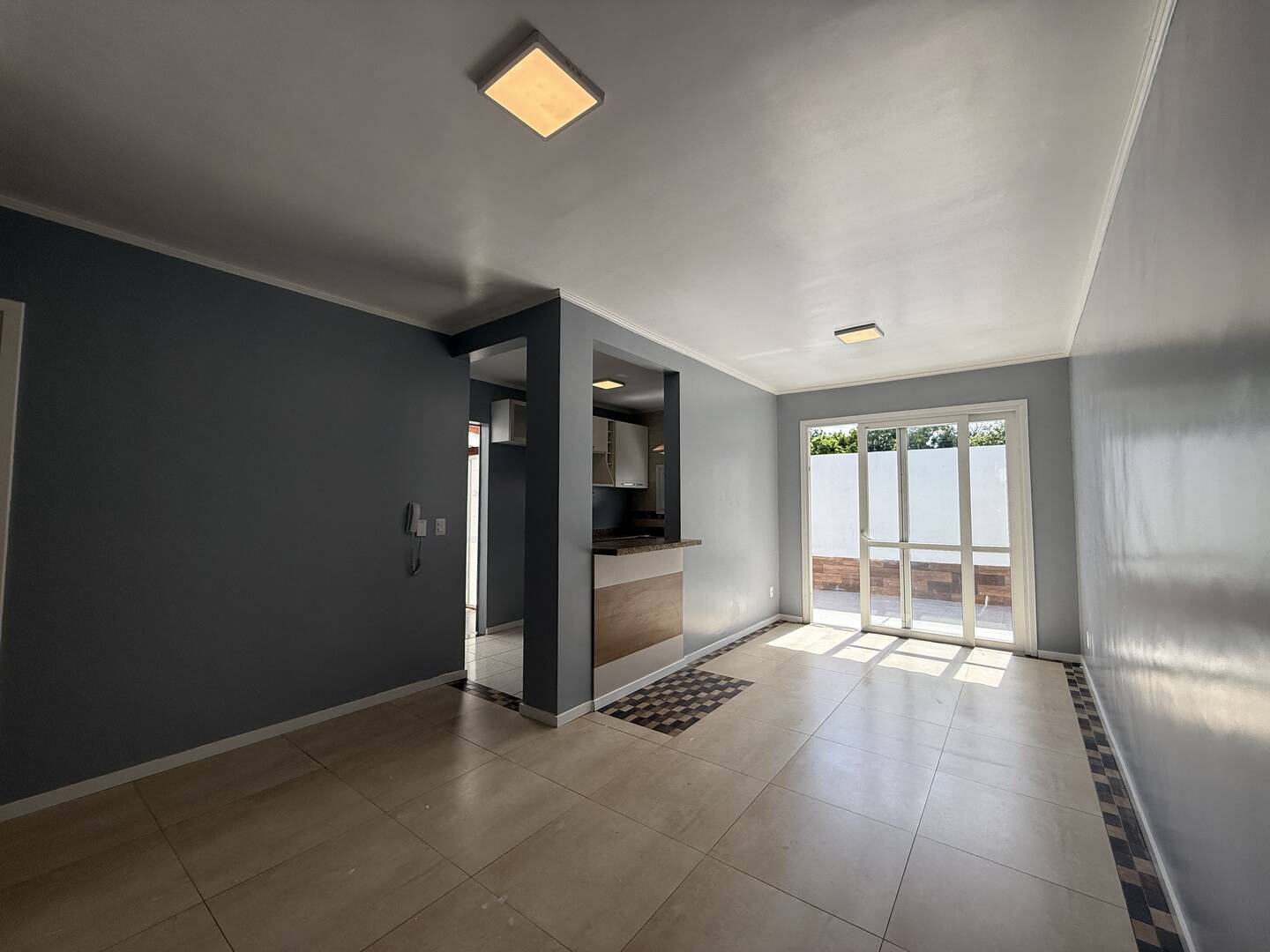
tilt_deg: +2.8
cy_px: 476
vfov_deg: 85.7
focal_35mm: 14
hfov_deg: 102.1
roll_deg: -0.8
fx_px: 514
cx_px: 635
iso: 64
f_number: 2.2
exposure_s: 1/770
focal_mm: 2.22
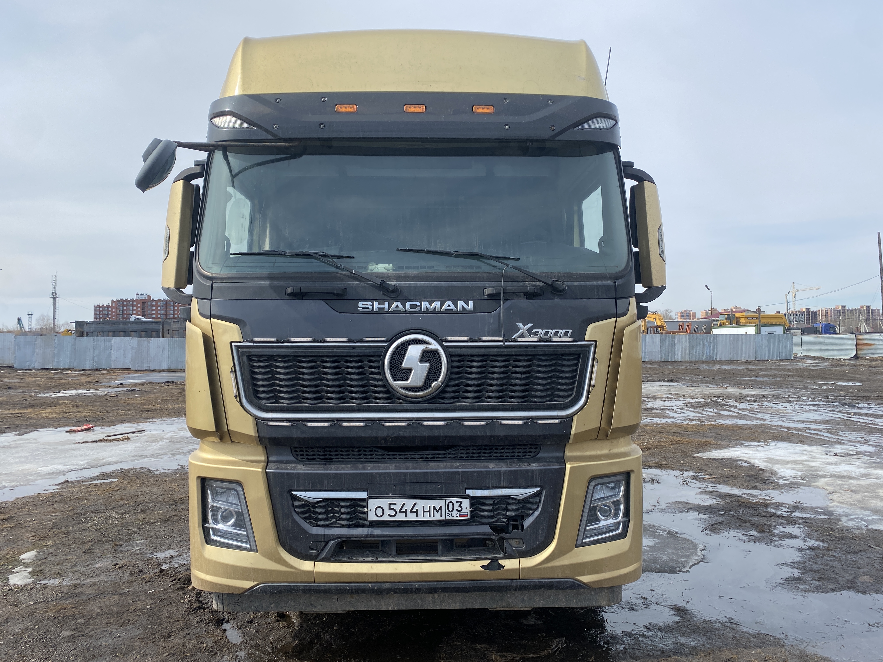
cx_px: 442
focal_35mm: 26
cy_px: 331
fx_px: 663
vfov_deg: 53.1
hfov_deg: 67.3
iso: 32
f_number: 1.8
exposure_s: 1/2755
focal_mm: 4.25
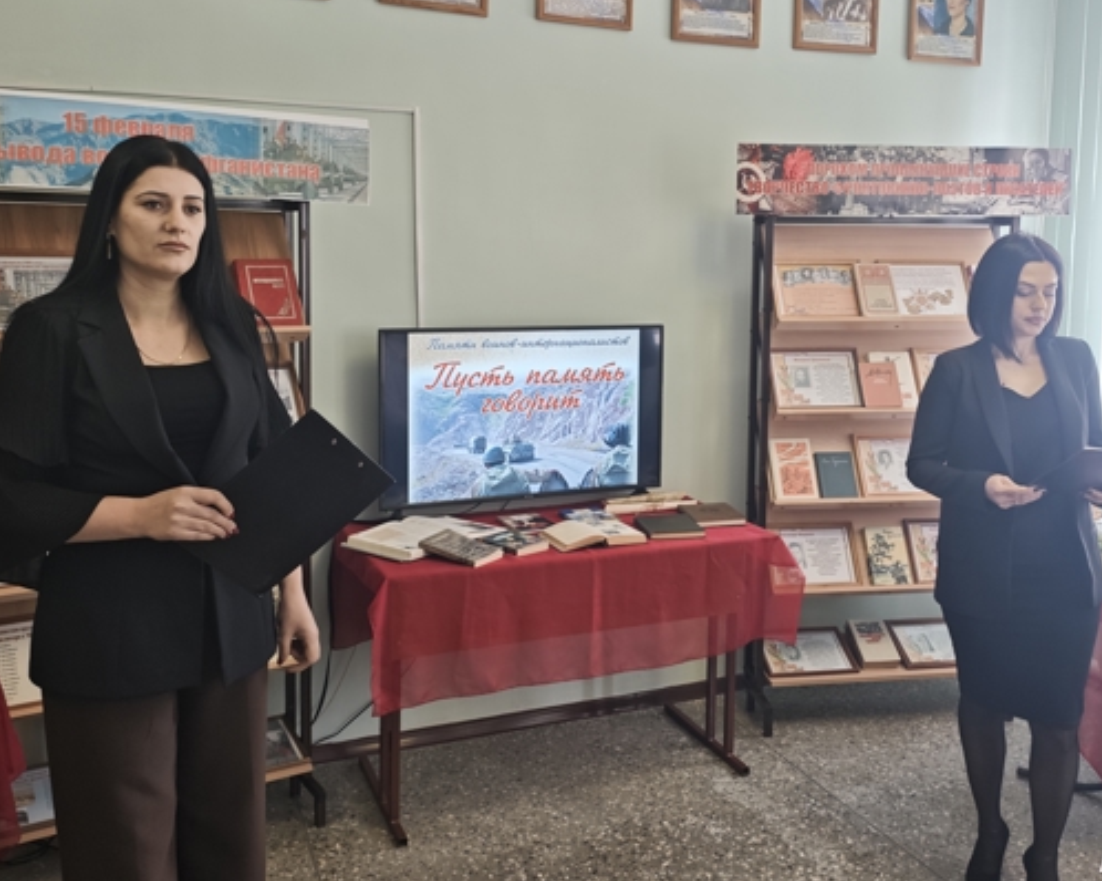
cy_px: 367
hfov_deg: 52.7
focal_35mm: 34
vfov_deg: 43.2
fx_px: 1108
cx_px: 614
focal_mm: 4.94
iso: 64
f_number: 1.5
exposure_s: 1/100
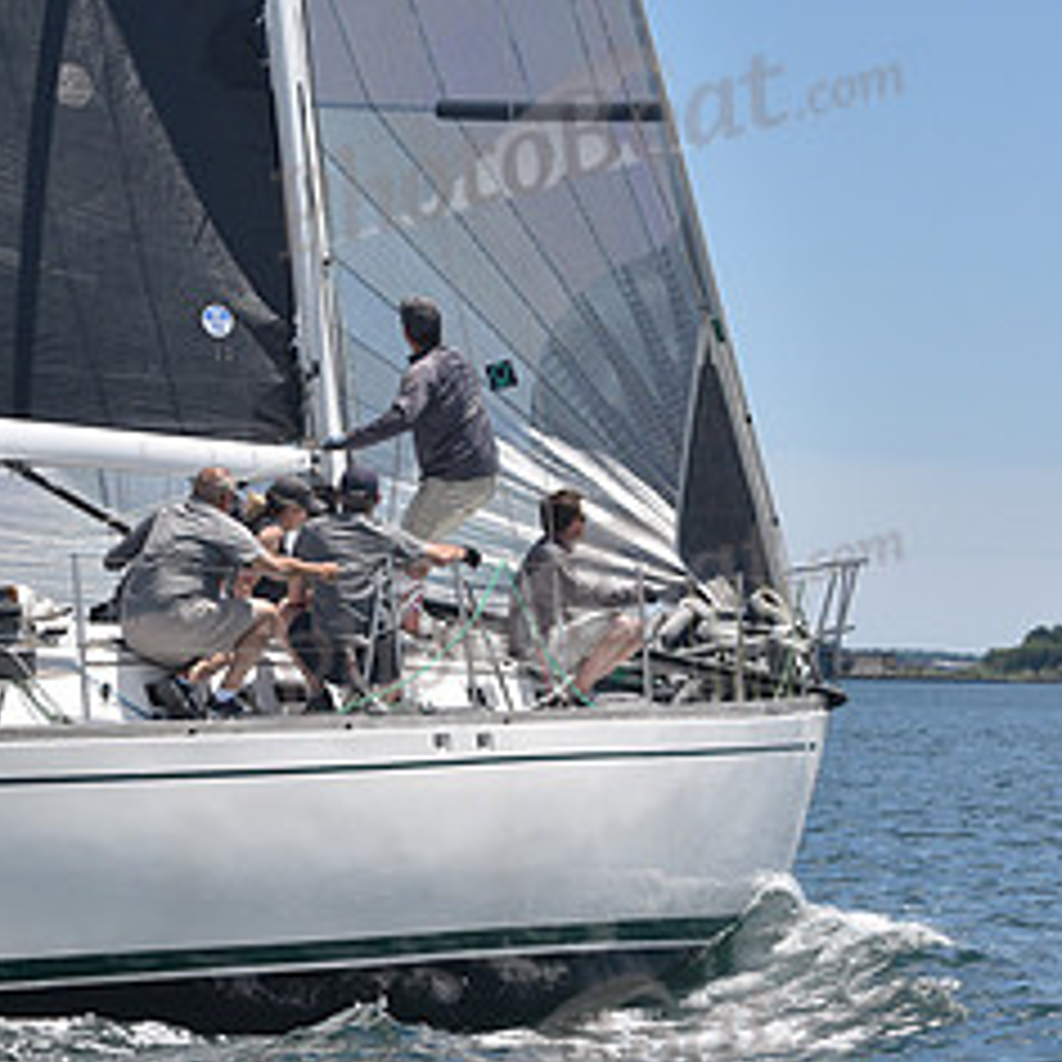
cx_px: 40
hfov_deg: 11.9
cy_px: 439
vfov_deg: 12.0
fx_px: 5068
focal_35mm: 146
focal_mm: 70
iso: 320
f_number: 6.3
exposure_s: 1/800
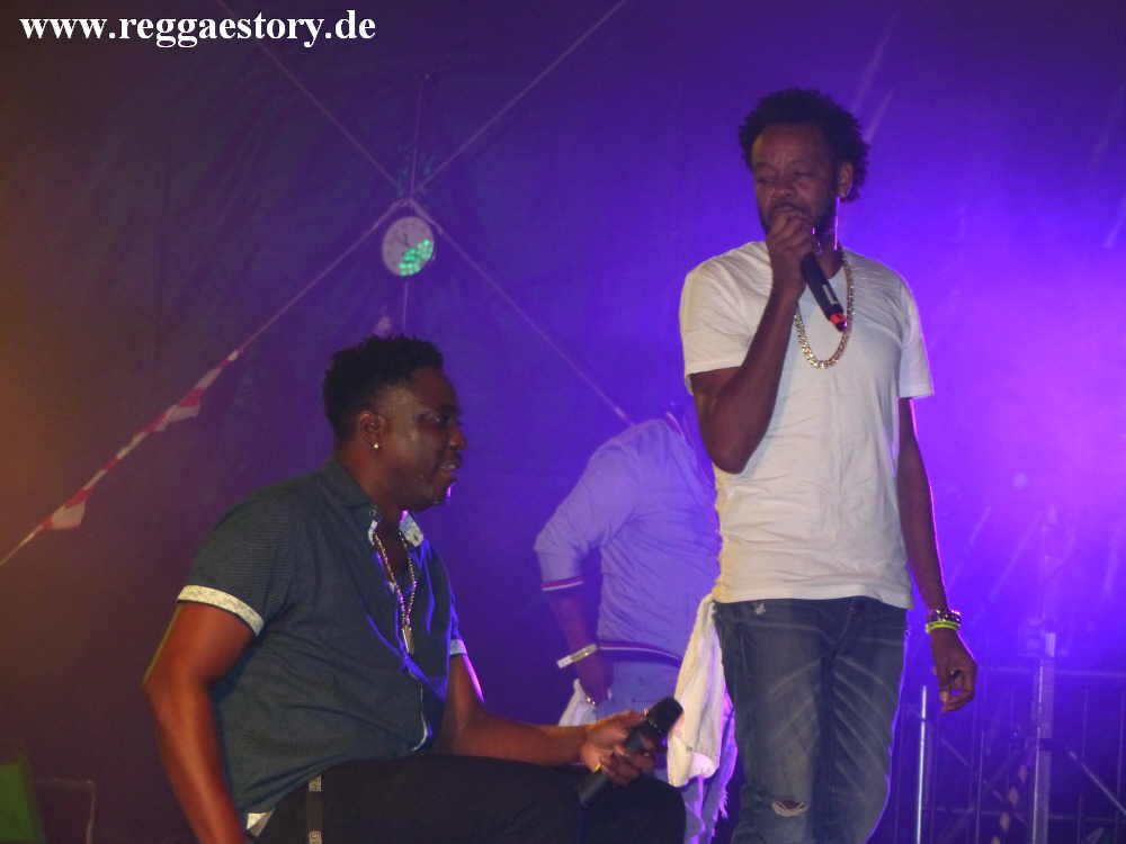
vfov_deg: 12.8
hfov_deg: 17.0
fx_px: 3773
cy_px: 422
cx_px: 563
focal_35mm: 116
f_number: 2.8
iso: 400
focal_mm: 20.9
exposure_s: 1/60
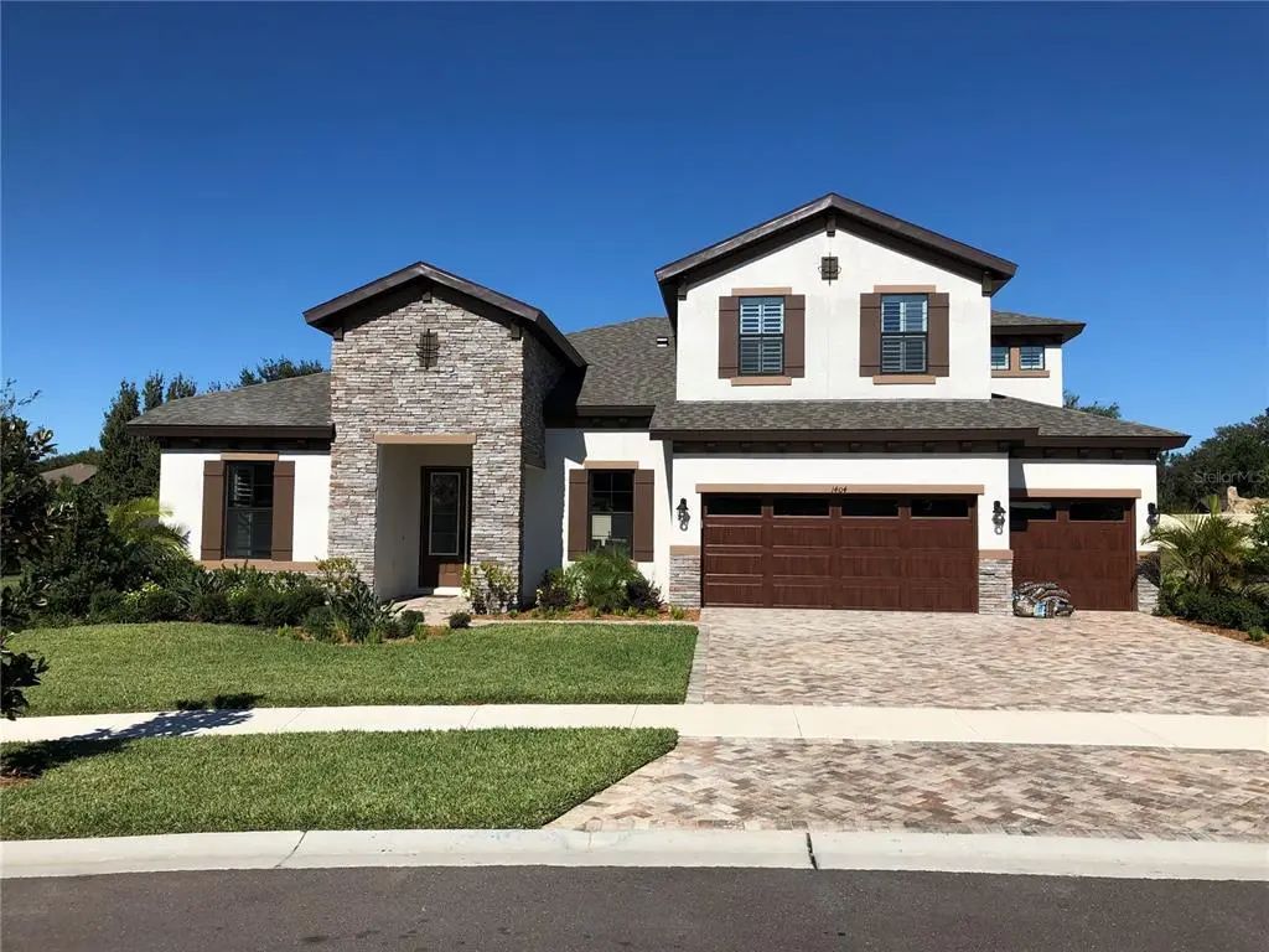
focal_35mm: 28
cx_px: 634
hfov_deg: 63.4
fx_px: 1026
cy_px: 476
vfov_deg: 49.7
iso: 25
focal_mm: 4
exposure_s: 1/3745
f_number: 1.8
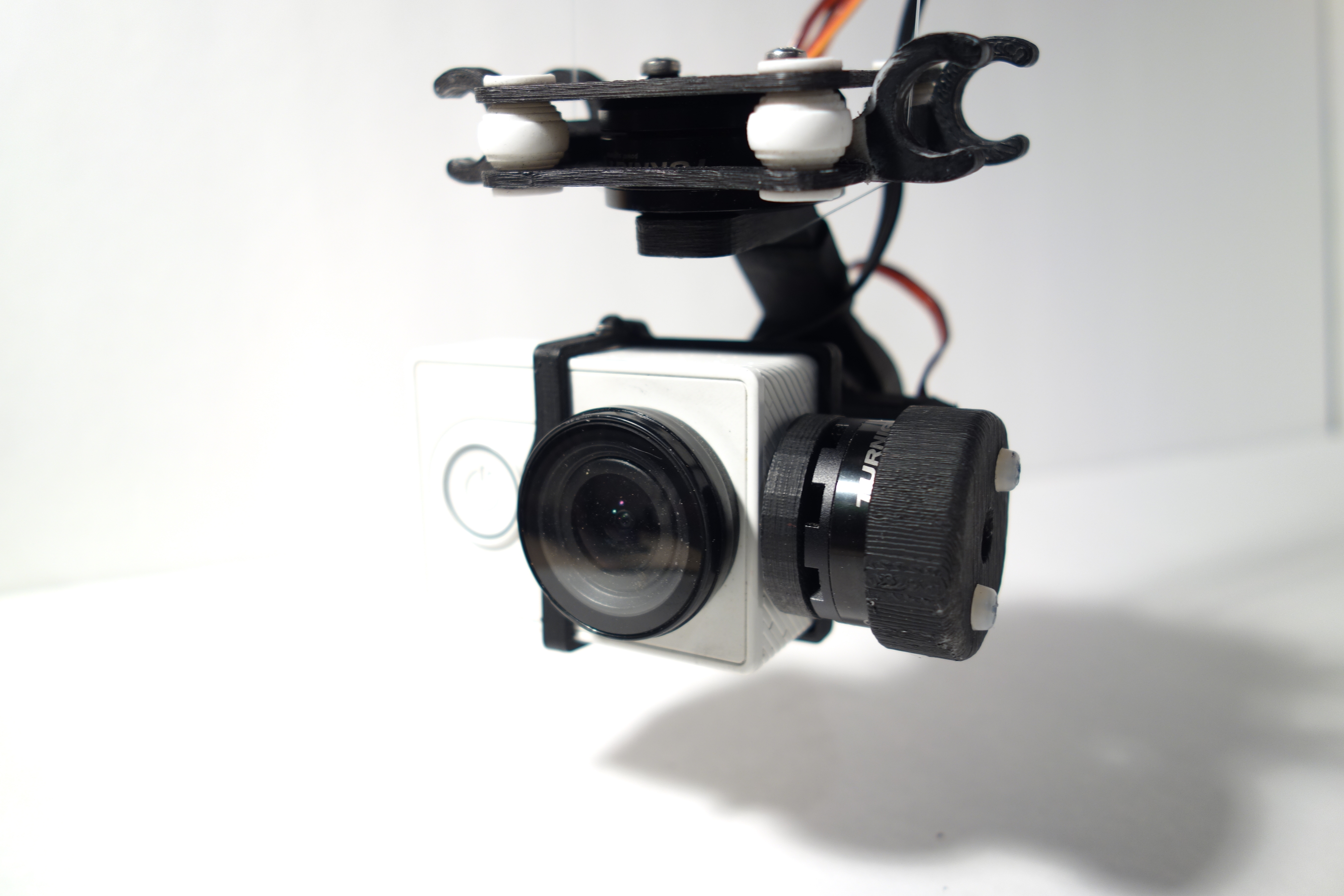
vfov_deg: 46.4
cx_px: 672
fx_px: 1045
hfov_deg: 65.5
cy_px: 448
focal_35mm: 28
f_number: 2.5
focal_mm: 10.4
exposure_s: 1/20
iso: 80
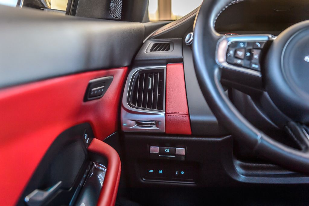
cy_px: 103
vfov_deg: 28.1
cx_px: 154
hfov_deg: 41.1
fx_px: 412
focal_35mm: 48
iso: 400
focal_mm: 48
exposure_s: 1/60
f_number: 4
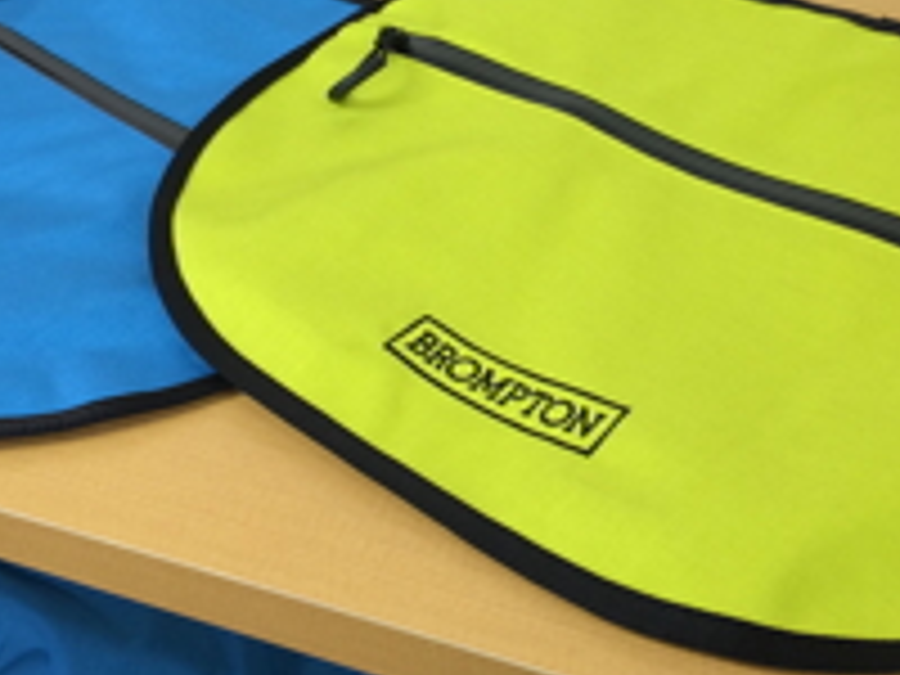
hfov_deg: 33.2
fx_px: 1508
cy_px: 122
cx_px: 504
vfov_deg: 24.8
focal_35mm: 58
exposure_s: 1/30
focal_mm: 4.15
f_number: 2.2
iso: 40
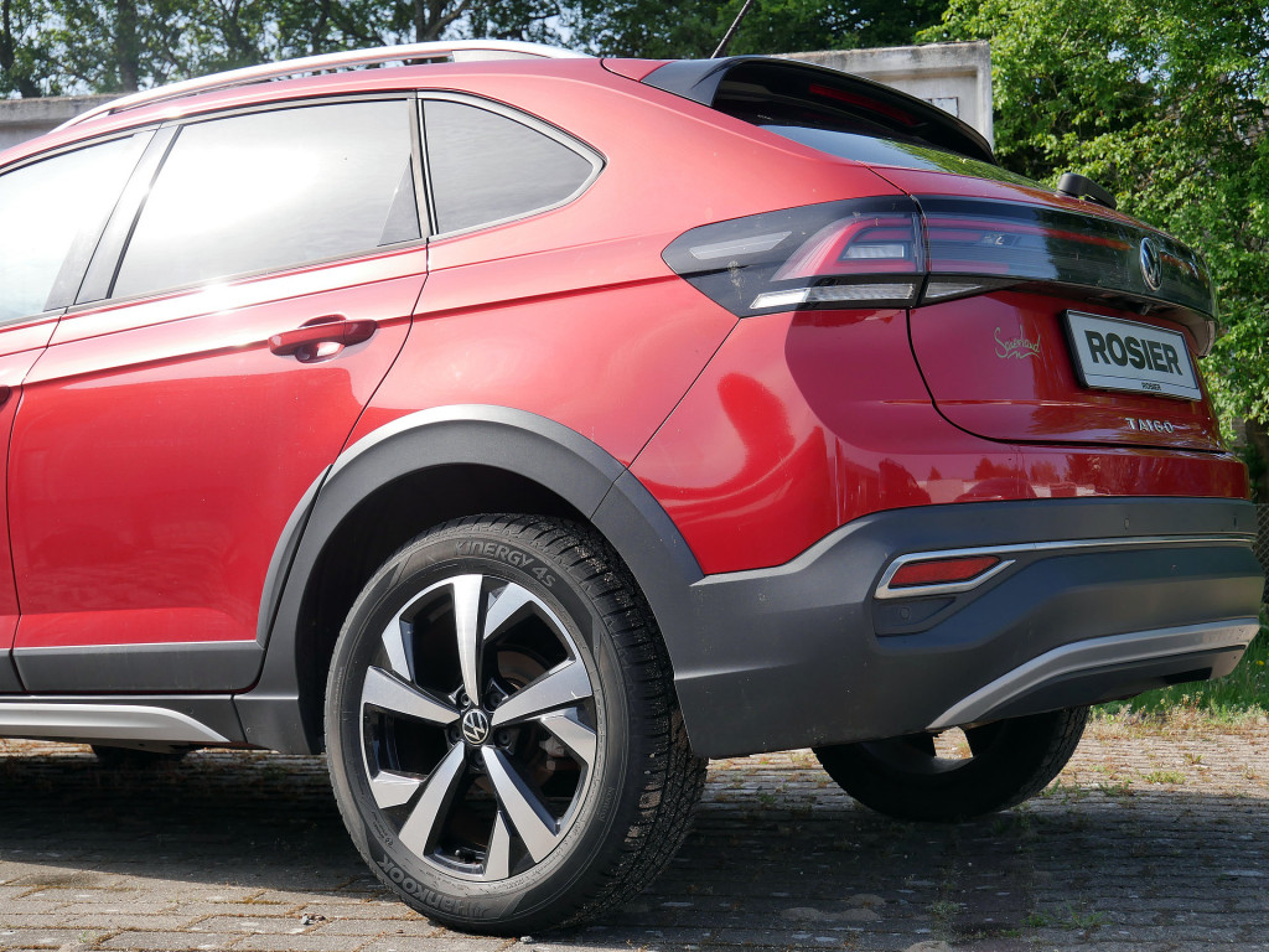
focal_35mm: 54
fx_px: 1980
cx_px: 634
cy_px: 476
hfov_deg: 35.5
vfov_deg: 27.0
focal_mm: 27
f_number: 4.6
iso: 200
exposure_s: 1/500
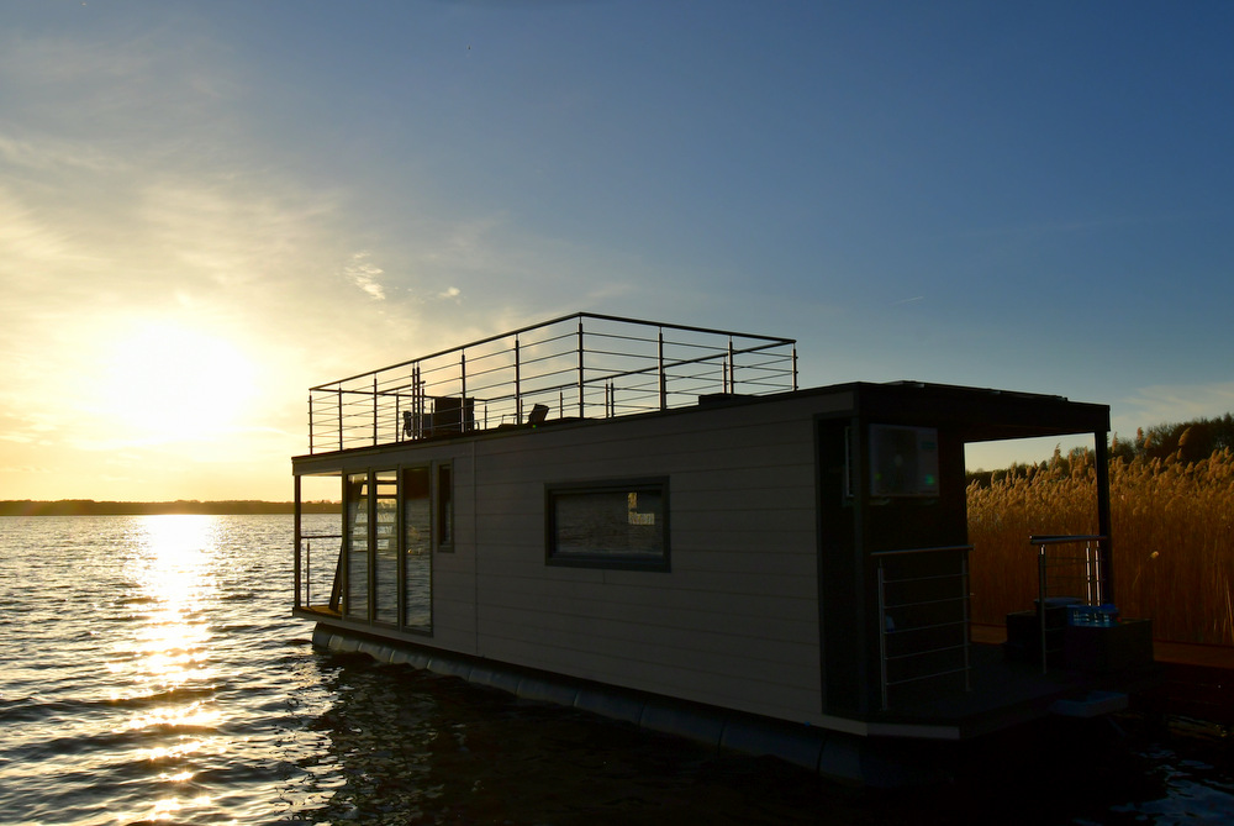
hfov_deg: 67.3
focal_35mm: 27
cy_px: 413
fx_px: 926
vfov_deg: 48.0
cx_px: 617
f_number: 11
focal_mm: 18
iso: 500
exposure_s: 1/1250
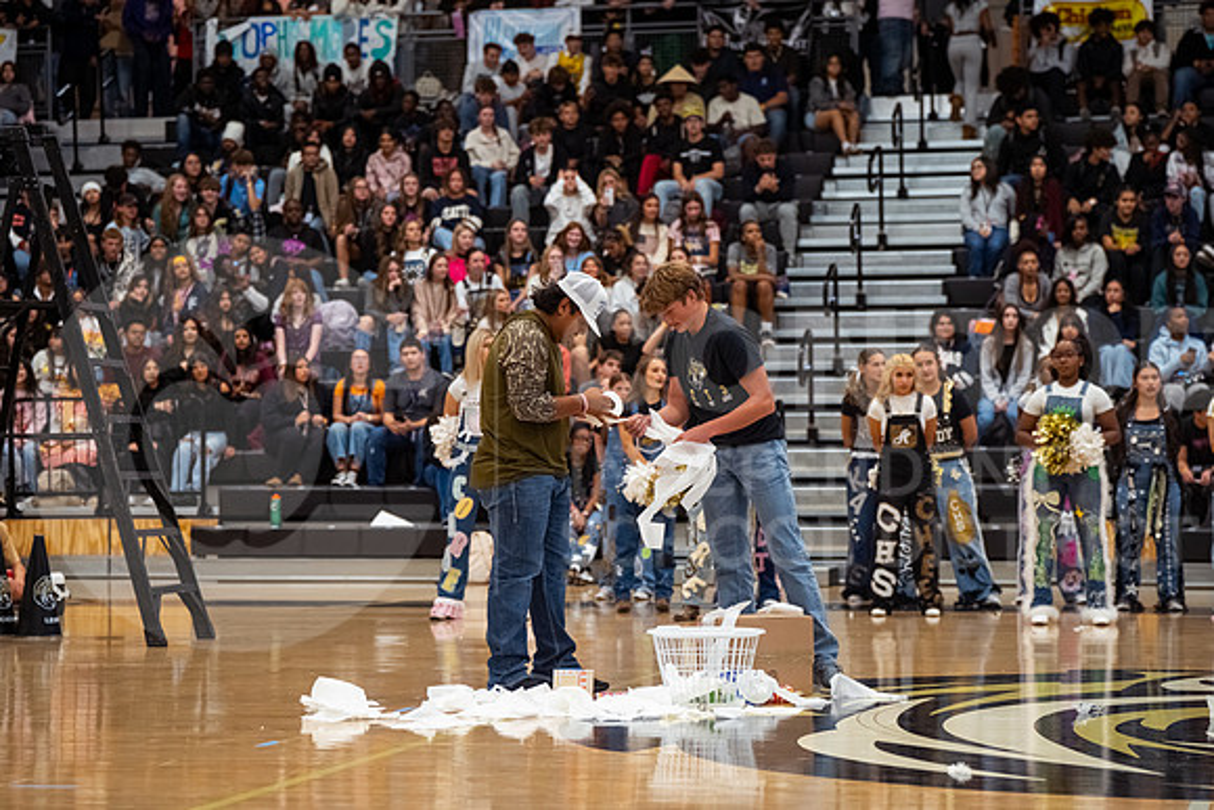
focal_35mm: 94
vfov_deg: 14.5
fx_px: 3173
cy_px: 414
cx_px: 593
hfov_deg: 21.7
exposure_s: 1/1000
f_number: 3.2
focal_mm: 92
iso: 3200
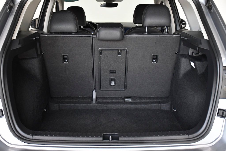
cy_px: 76
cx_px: 113
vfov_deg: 28.1
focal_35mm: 48
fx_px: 301
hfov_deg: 41.1
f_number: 4
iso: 2500
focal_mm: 32
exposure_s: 1/640
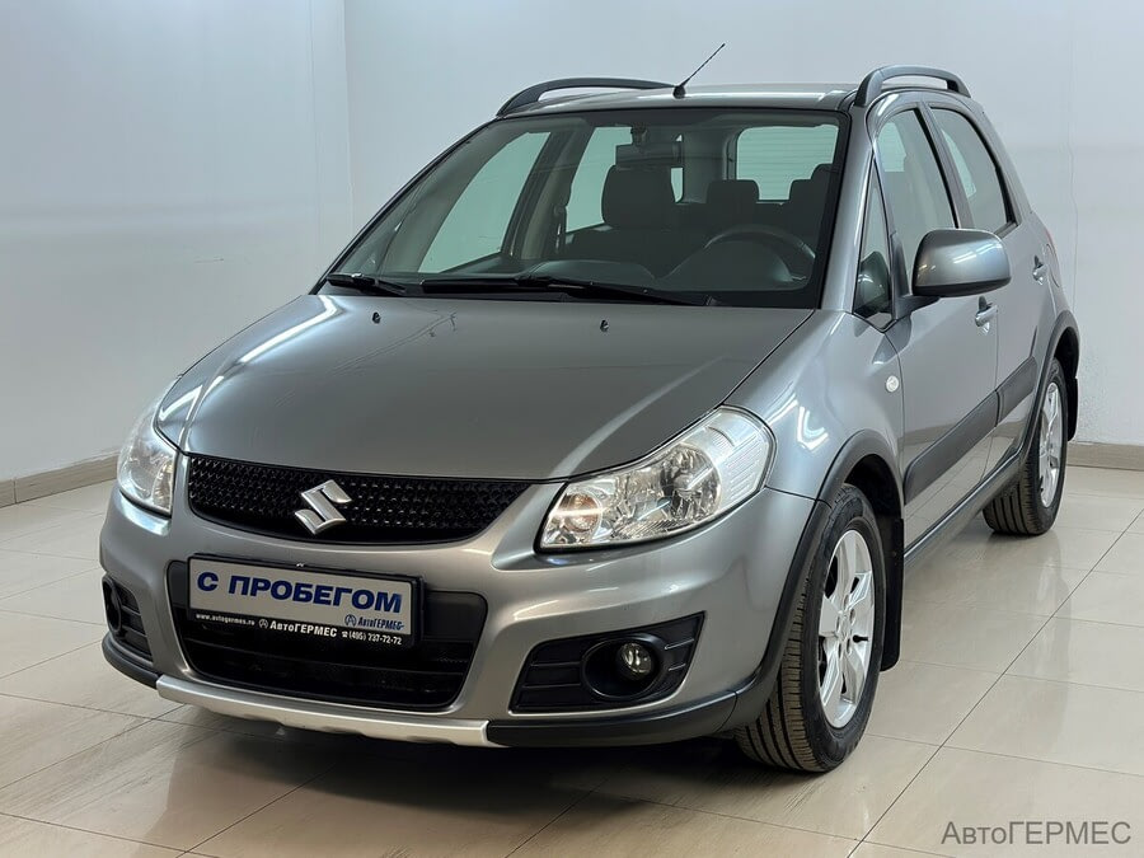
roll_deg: +0.6
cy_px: 429
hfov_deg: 39.7
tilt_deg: -9.1
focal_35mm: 48
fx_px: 1586
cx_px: 572
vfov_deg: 30.3
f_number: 1.78
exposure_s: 1/100
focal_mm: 6.86
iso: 80
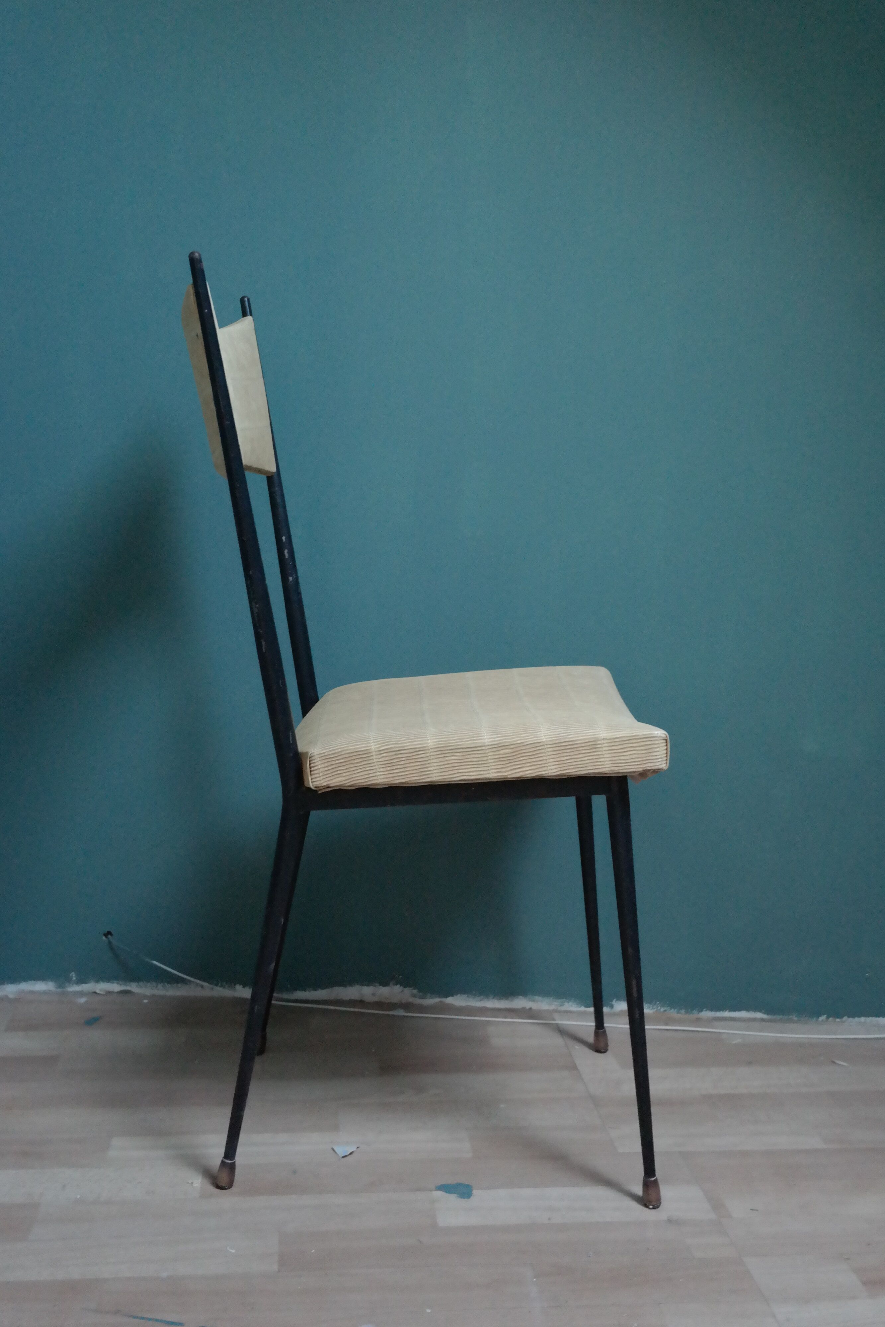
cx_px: 442
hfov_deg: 36.9
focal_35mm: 36
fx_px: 1328
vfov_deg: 53.1
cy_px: 664
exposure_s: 1/40
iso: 3200
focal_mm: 24
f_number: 4
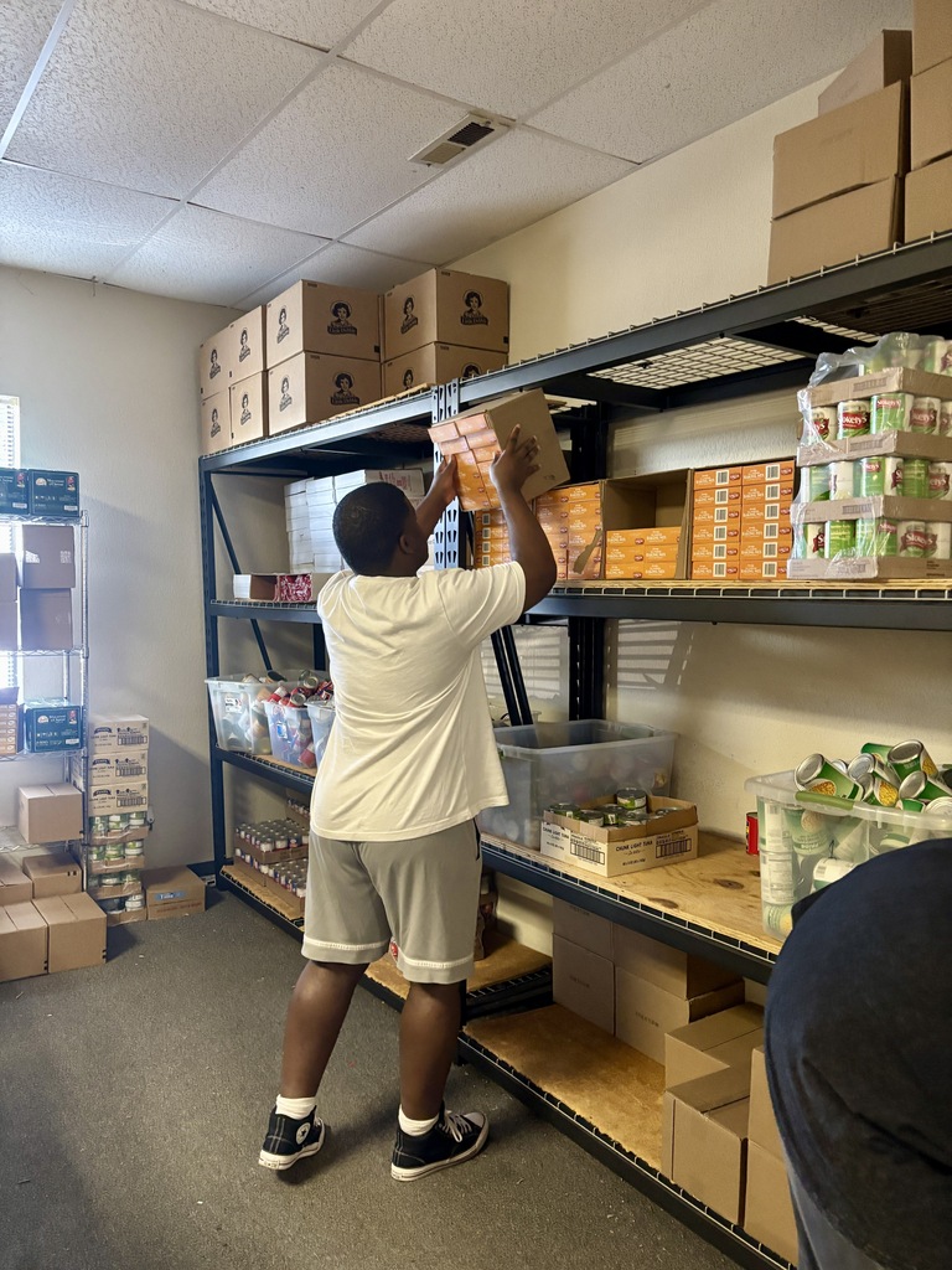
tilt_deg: -3.7
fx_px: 953
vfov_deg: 67.3
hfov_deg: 53.1
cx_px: 476
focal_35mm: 26
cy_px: 635
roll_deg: -0.7
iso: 640
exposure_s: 1/40
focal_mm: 5.96
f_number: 1.6
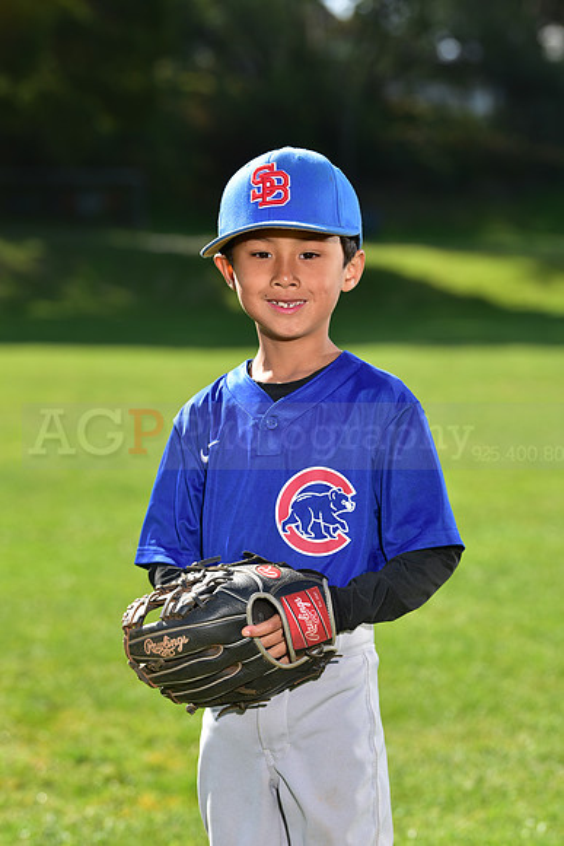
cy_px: 423
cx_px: 282
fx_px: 2936
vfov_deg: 16.4
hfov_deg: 11.0
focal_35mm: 125
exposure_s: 1/250
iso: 80
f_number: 5
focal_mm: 125
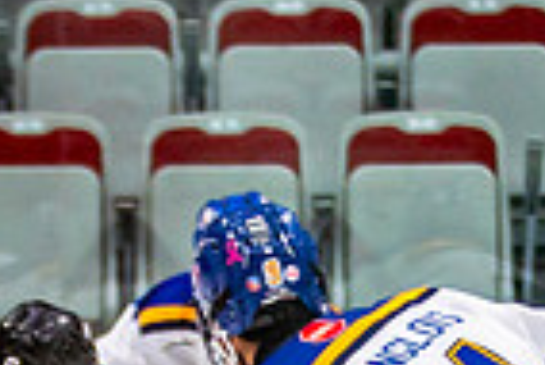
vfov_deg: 1.7
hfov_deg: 2.5
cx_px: 418
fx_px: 12623
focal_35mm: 833
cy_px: 832
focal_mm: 100
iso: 320
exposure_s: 1/640
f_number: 2.8
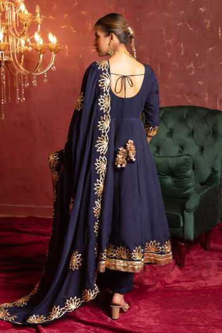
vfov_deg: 39.6
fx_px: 462
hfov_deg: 27.0
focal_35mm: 50
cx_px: 111
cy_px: 166
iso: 400
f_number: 7.1
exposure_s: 1/160
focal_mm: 50
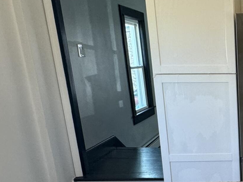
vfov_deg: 27.7
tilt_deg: -16.1
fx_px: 358
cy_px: 158
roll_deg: +0.2
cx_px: 285
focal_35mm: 51
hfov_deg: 31.9
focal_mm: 2.22
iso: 250
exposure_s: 1/120
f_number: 2.2
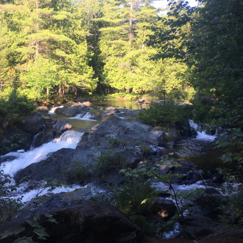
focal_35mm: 36
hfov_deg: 45.6
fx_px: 286
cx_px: 89
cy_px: 118
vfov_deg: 46.0
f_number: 2.2
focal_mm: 4.15
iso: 25
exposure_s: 1/229
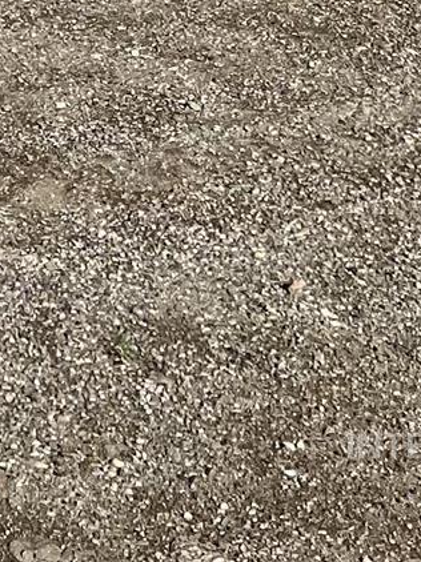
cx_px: -497
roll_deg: +0.0
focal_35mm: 142
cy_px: -950
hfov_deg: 9.5
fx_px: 2305
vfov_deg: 10.9
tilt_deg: +4.5
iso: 50
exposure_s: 1/10309
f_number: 1.5
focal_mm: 5.7
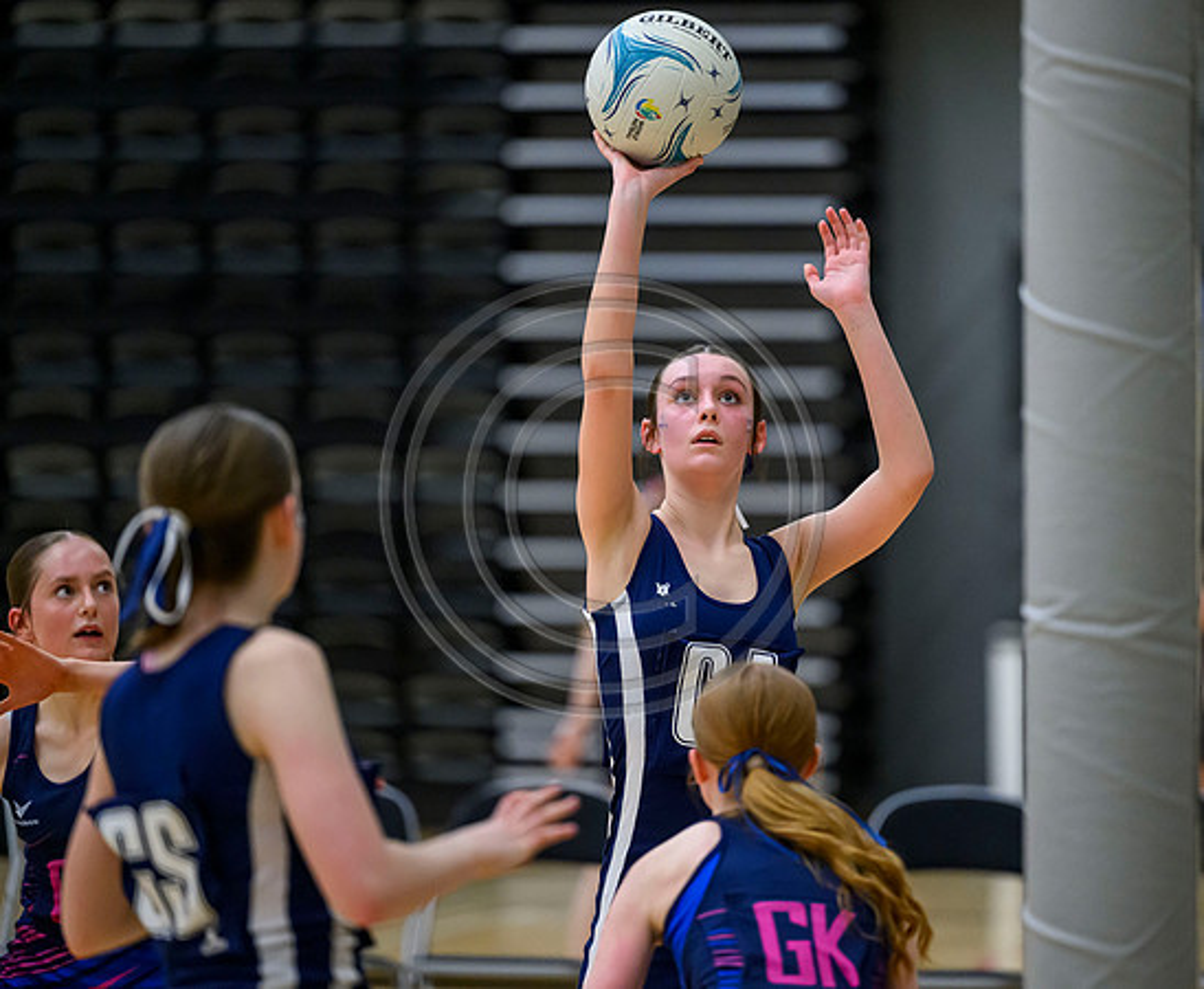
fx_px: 8513
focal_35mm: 236
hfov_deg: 8.1
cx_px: 747
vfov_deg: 6.6
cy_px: 491
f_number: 2.8
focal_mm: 200
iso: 6400
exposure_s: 1/1000
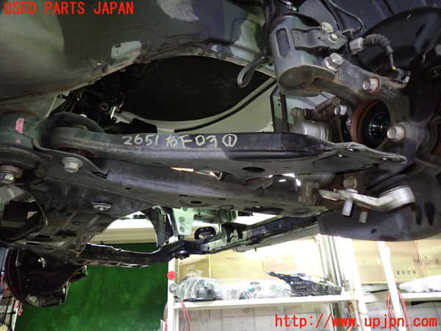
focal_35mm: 25
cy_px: 166
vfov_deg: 54.9
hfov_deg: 69.4
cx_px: 220
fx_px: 318
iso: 800
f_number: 2
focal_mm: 4.5
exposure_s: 1/30
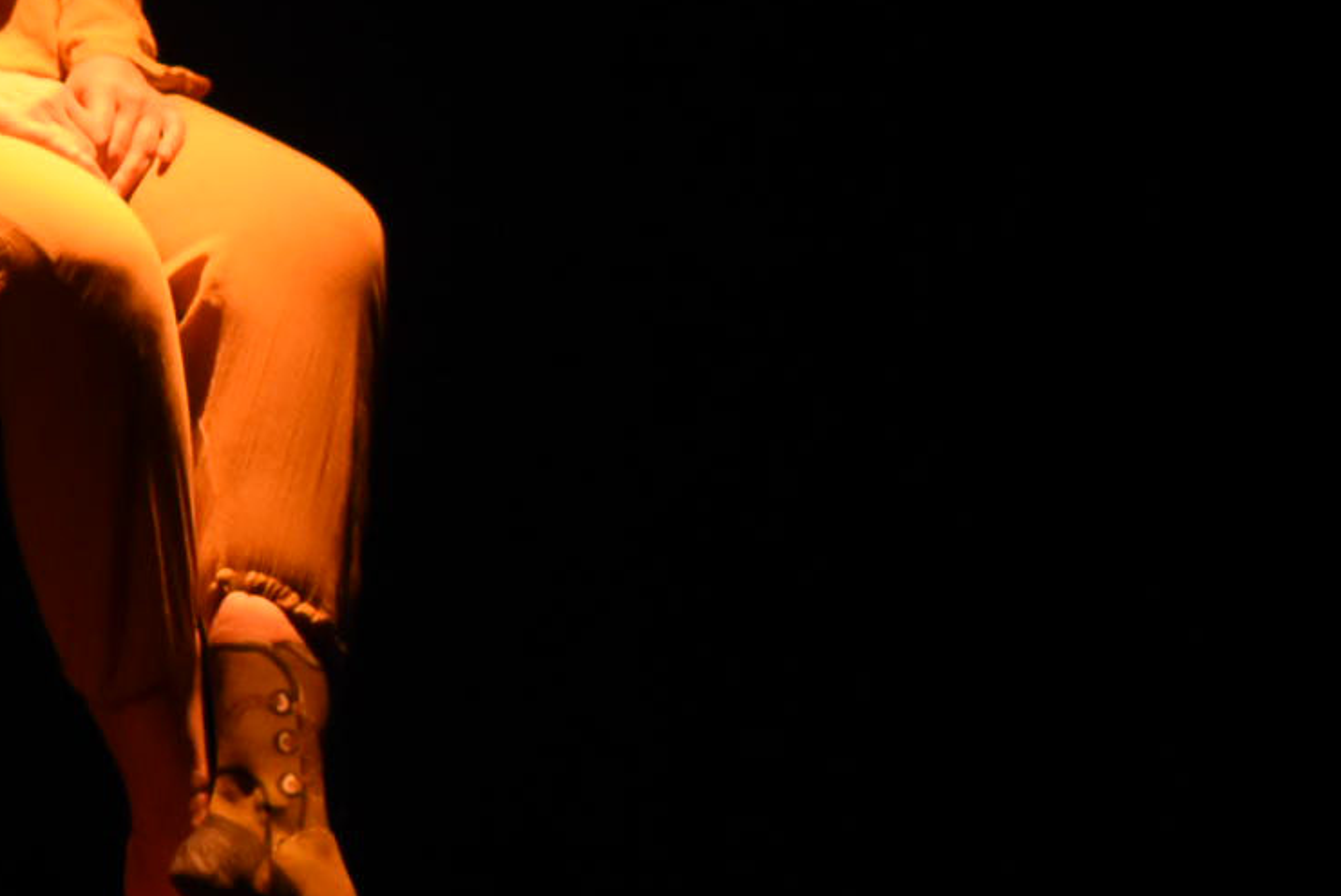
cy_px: 317
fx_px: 12858
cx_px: -823
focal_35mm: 345
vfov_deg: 4.0
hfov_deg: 5.9
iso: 3200
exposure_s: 1/60
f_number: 2.8
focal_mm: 85
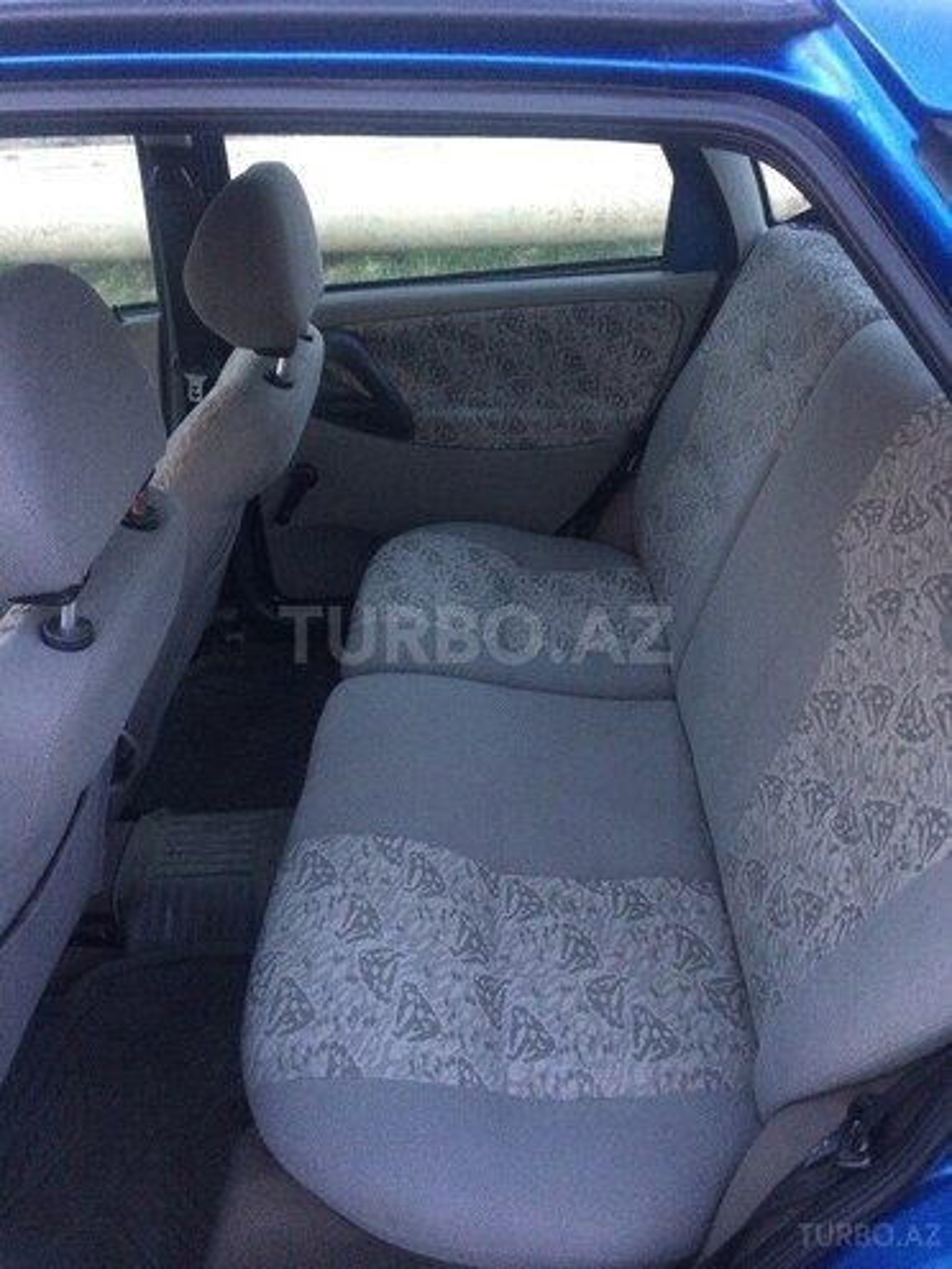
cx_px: 476
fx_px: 1063
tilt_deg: -35.5
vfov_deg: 61.7
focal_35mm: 29
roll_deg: +4.1
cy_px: 634
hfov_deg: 48.2
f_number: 2.2
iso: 250
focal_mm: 4.15
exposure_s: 1/25
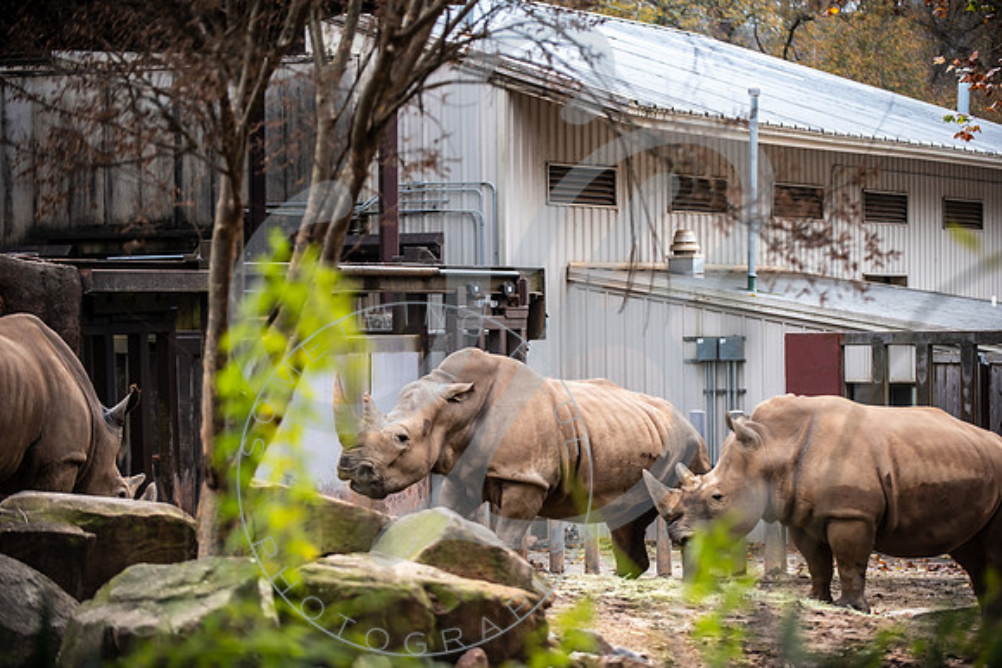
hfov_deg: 17.6
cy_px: 334
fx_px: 3229
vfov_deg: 11.8
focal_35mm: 116
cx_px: 501
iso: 100
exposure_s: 1/250
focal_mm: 116
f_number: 2.8
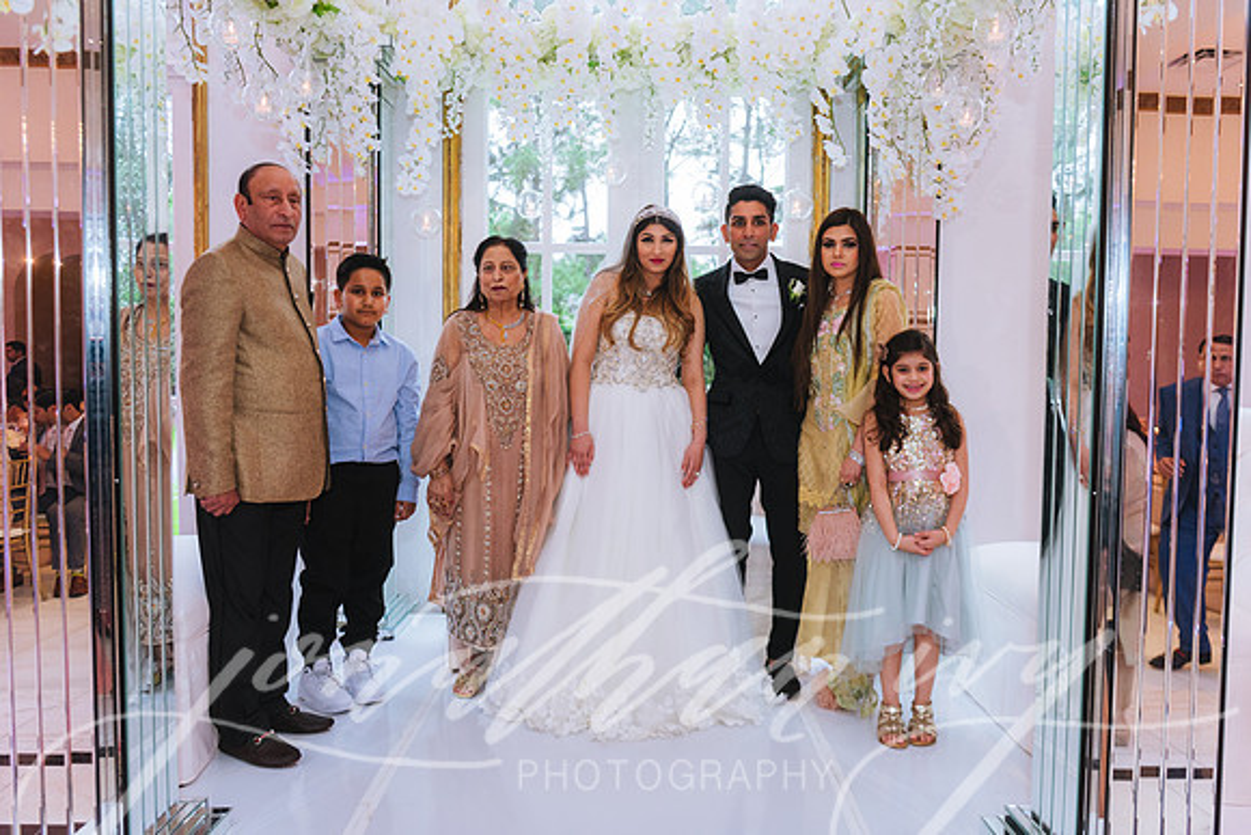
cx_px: 626
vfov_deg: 43.6
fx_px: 1043
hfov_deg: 61.9
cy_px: 418
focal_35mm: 30
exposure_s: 1/200
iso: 800
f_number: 2.8
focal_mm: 30
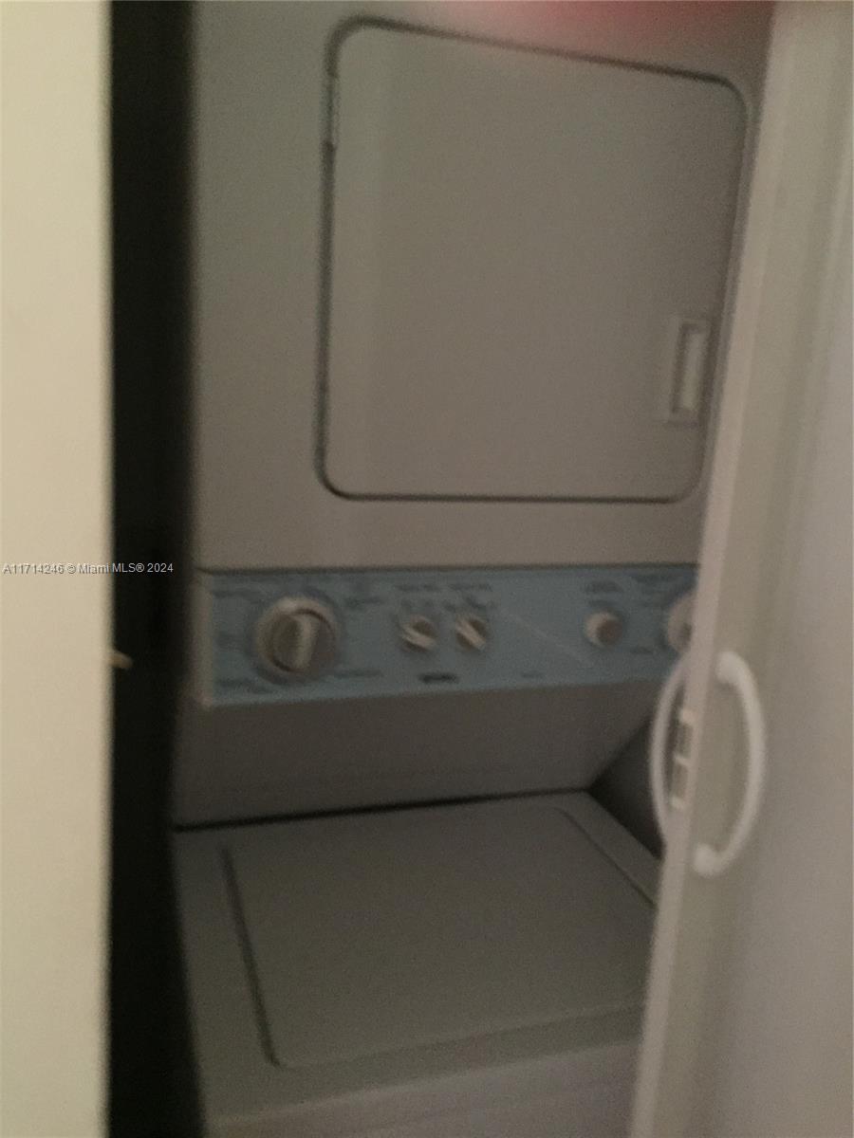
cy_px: 569
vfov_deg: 61.7
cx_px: 427
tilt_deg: -11.6
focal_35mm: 29
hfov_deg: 48.2
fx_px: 954
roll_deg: -3.2
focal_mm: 4.15
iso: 500
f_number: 2.2
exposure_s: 1/15
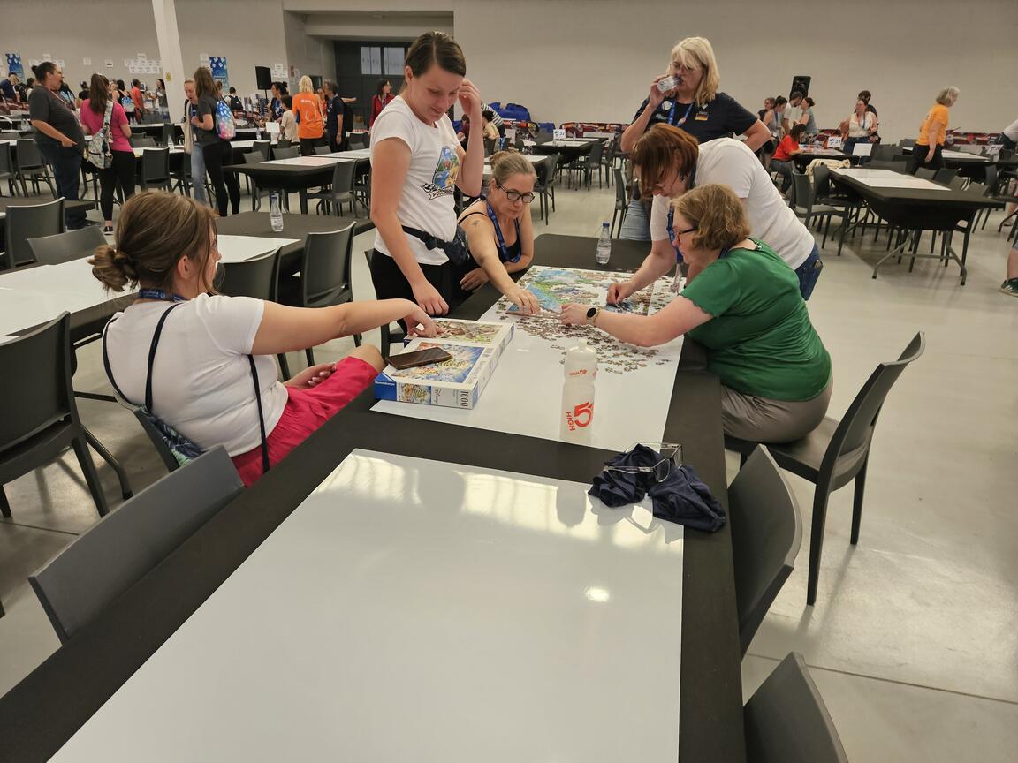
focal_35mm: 23
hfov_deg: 73.9
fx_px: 676
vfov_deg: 58.9
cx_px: 509
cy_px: 382
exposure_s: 1/359
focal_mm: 5.4
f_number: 1.8
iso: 250
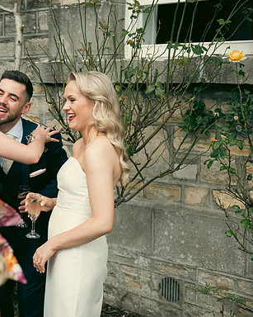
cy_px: 158
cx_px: 16
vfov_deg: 27.9
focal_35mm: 68
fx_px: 637
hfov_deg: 21.9
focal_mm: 48
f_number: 3.5
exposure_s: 1/1250
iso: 125
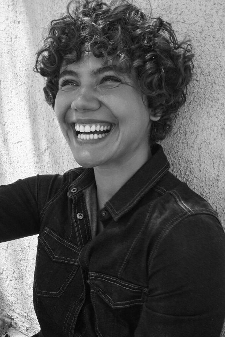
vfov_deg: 53.1
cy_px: 168
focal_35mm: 36
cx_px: 112
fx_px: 337
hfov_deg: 36.9
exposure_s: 1/50
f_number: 10
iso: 100
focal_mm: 24
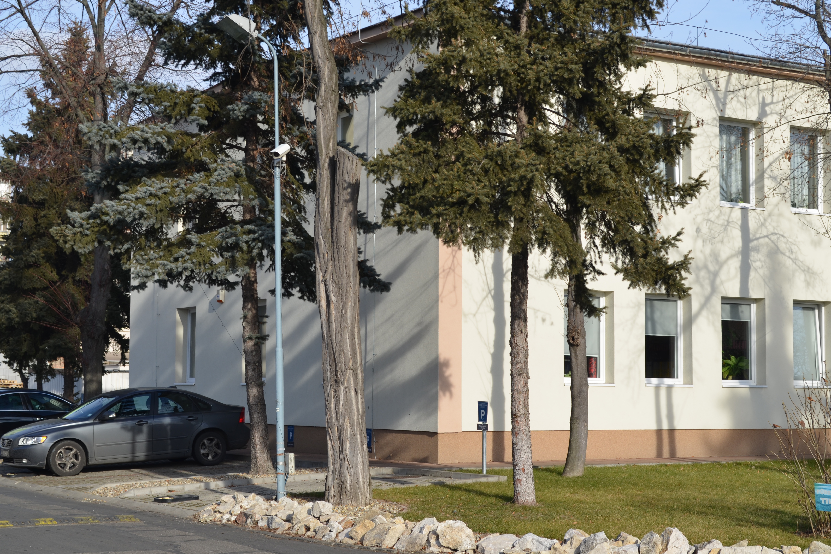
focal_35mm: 67
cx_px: 421
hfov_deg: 30.1
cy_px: 279
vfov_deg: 20.3
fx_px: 1546
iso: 100
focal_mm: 44
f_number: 9
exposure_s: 1/200
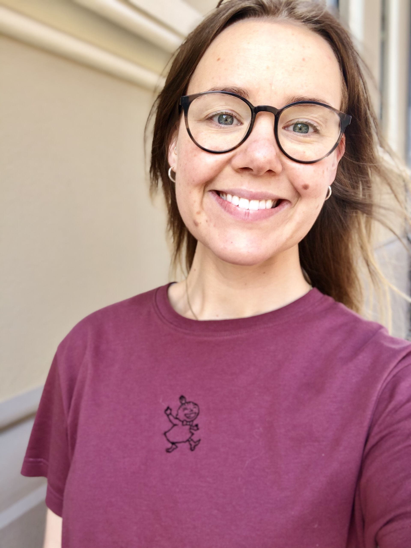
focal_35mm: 32
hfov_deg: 44.2
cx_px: 206
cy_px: 274
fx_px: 506
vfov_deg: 56.8
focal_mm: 2.87
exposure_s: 1/147
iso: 20
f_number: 2.2
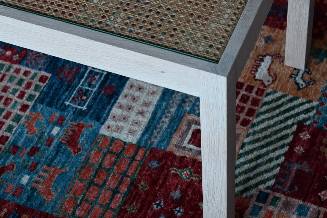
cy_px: 25
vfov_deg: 11.7
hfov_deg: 17.5
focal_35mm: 117
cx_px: 170
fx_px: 1063
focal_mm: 50
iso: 1250
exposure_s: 1/13
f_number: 6.3
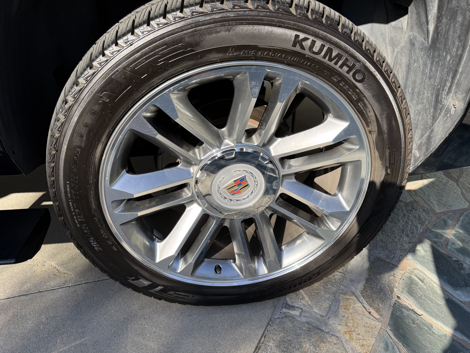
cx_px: 235
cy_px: 176
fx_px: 326
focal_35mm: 24
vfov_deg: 56.8
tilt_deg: -35.5
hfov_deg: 71.6
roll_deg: -4.0
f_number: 1.78
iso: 100
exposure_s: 1/1337
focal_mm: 6.76
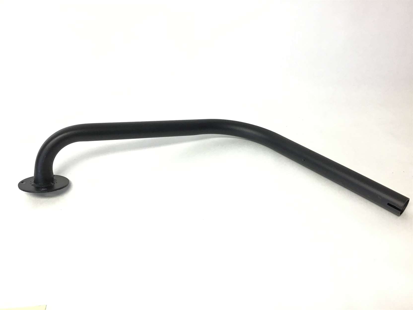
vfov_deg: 45.4
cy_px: 155
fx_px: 370
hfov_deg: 58.4
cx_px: 206
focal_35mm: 31
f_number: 2.4
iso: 25
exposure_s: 1/30
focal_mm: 3.3
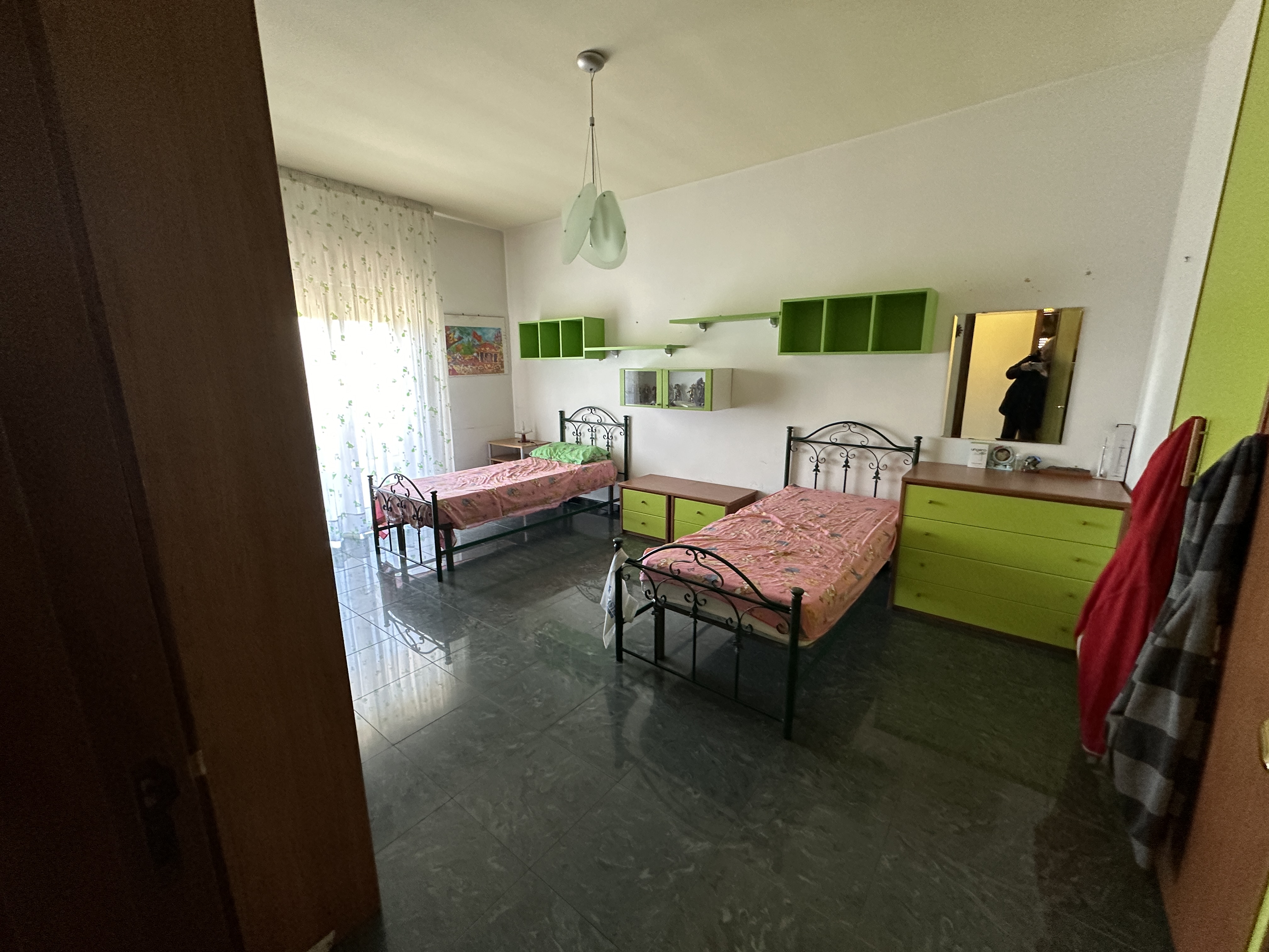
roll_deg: +0.5
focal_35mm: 14
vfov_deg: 85.7
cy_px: 476
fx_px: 513
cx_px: 634
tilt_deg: -12.2
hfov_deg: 102.1
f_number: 2.2
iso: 320
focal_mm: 2.22
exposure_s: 1/50
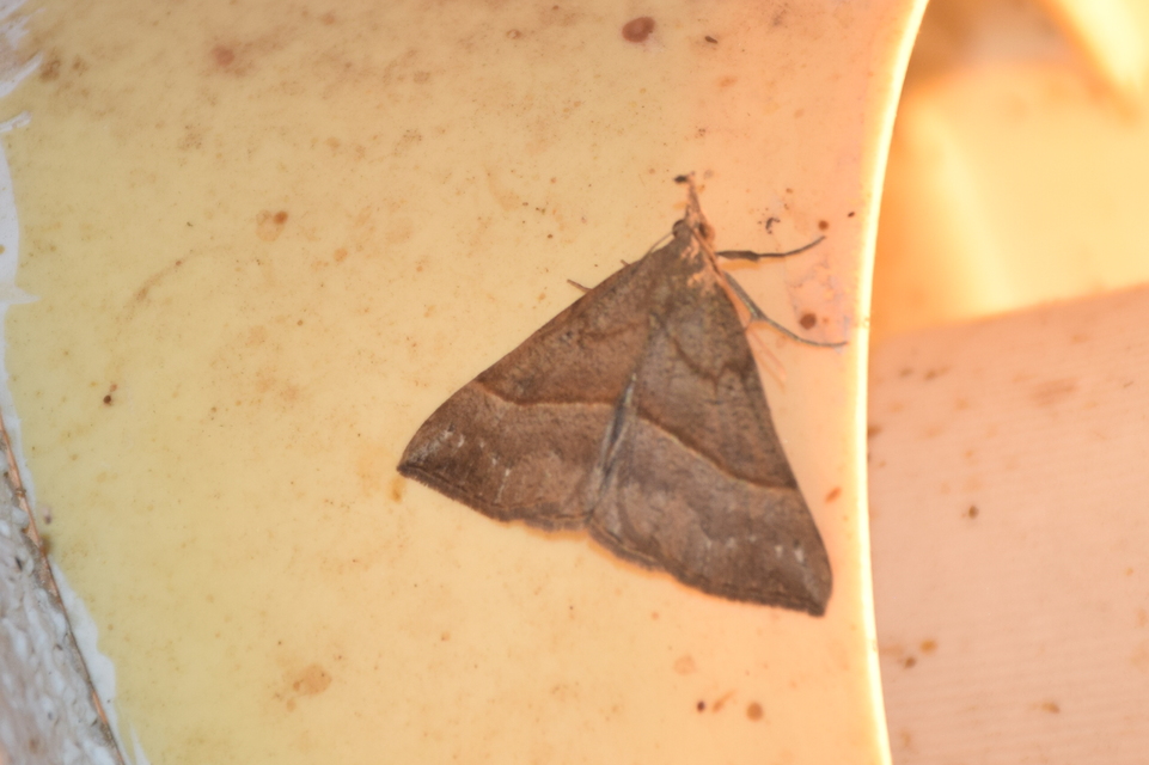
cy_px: 382
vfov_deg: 6.5
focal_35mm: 210
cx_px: 574
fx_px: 6700
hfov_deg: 9.8
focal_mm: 140
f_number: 7.1
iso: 320
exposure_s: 1/200
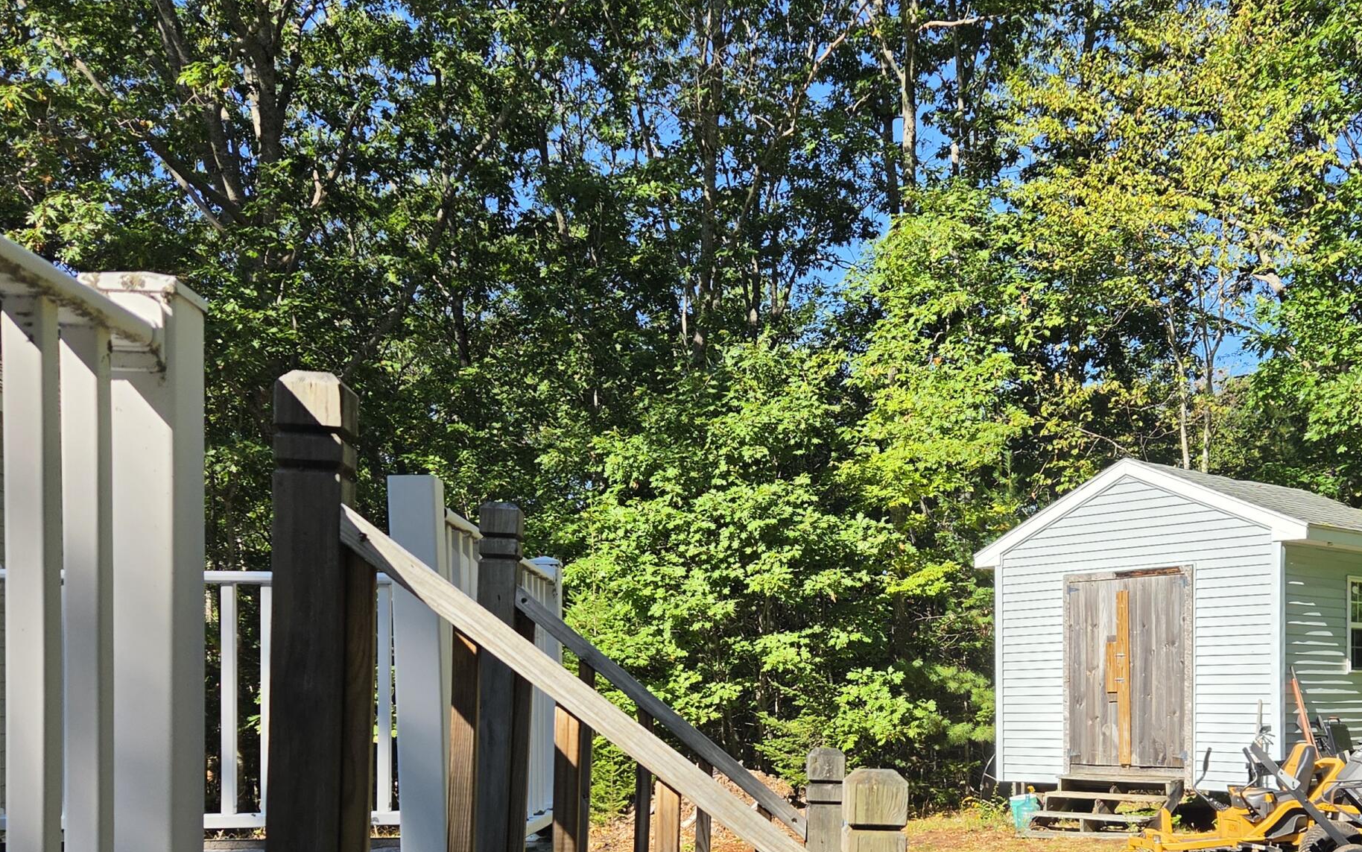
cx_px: 913
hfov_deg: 48.4
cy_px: 728
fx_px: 1485
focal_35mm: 40
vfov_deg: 30.9
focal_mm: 5.4
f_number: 1.8
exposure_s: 1/3512
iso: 80
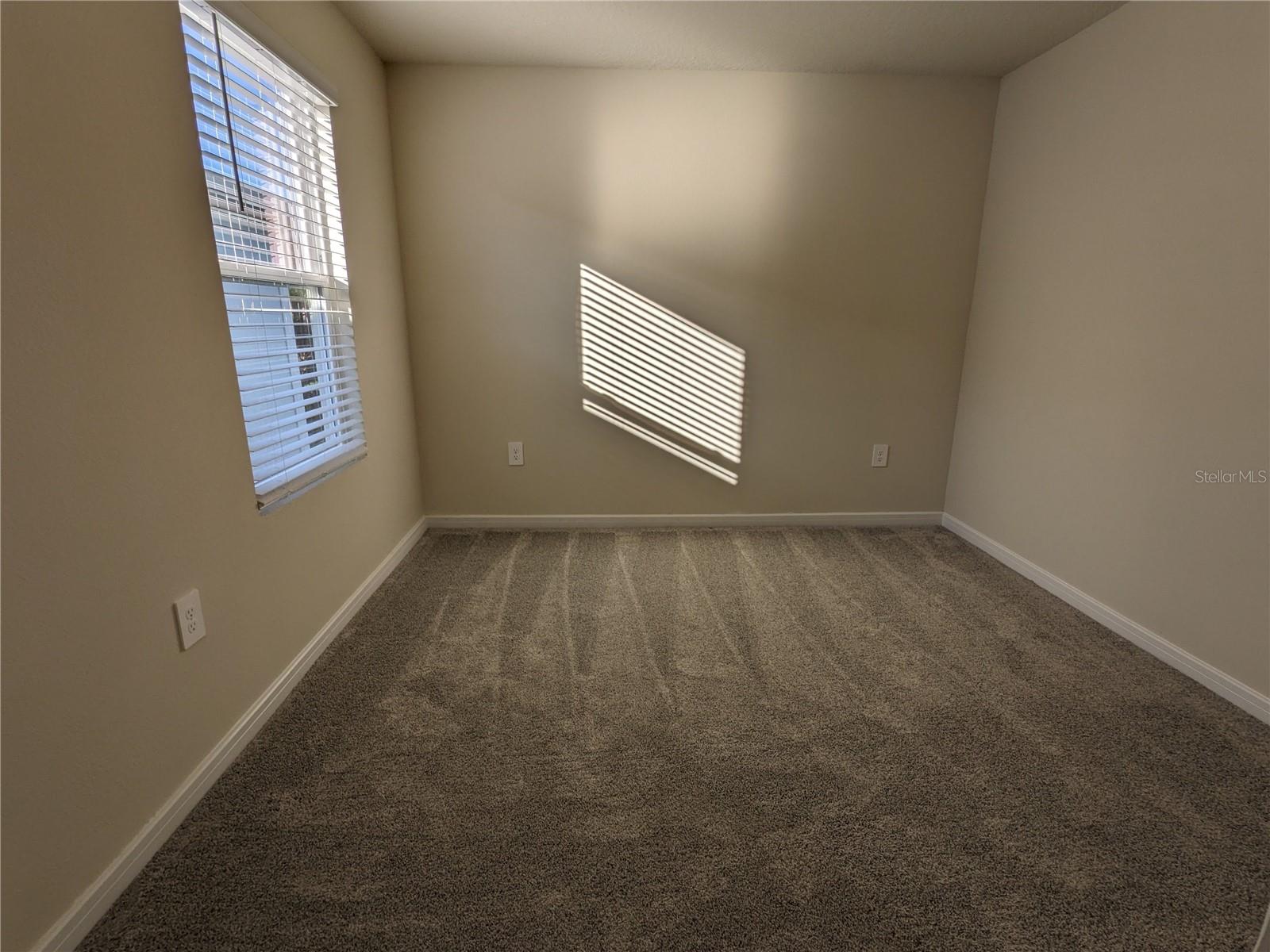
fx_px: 587
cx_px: 635
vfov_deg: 78.1
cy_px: 476
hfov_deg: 94.5
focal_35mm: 16
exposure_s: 1/407
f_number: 2.2
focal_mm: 2.22
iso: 37
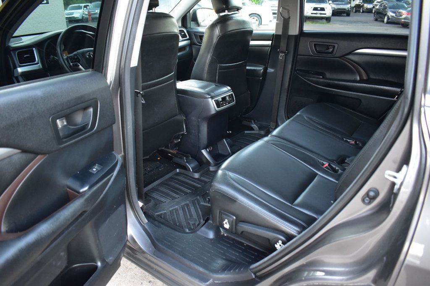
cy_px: 143
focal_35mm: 27
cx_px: 215
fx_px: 322
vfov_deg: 47.9
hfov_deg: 67.4
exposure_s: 1/15
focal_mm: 18
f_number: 4
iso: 1600
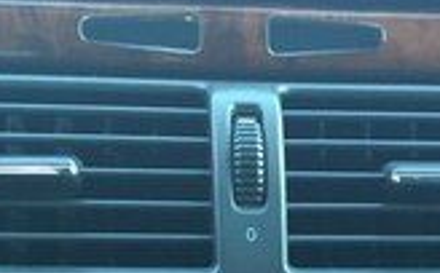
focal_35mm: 93
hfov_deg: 22.3
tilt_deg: -30.4
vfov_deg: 12.4
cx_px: 295
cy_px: 535
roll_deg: -0.7
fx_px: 1114
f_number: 2.2
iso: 100
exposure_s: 1/33
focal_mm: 4.15
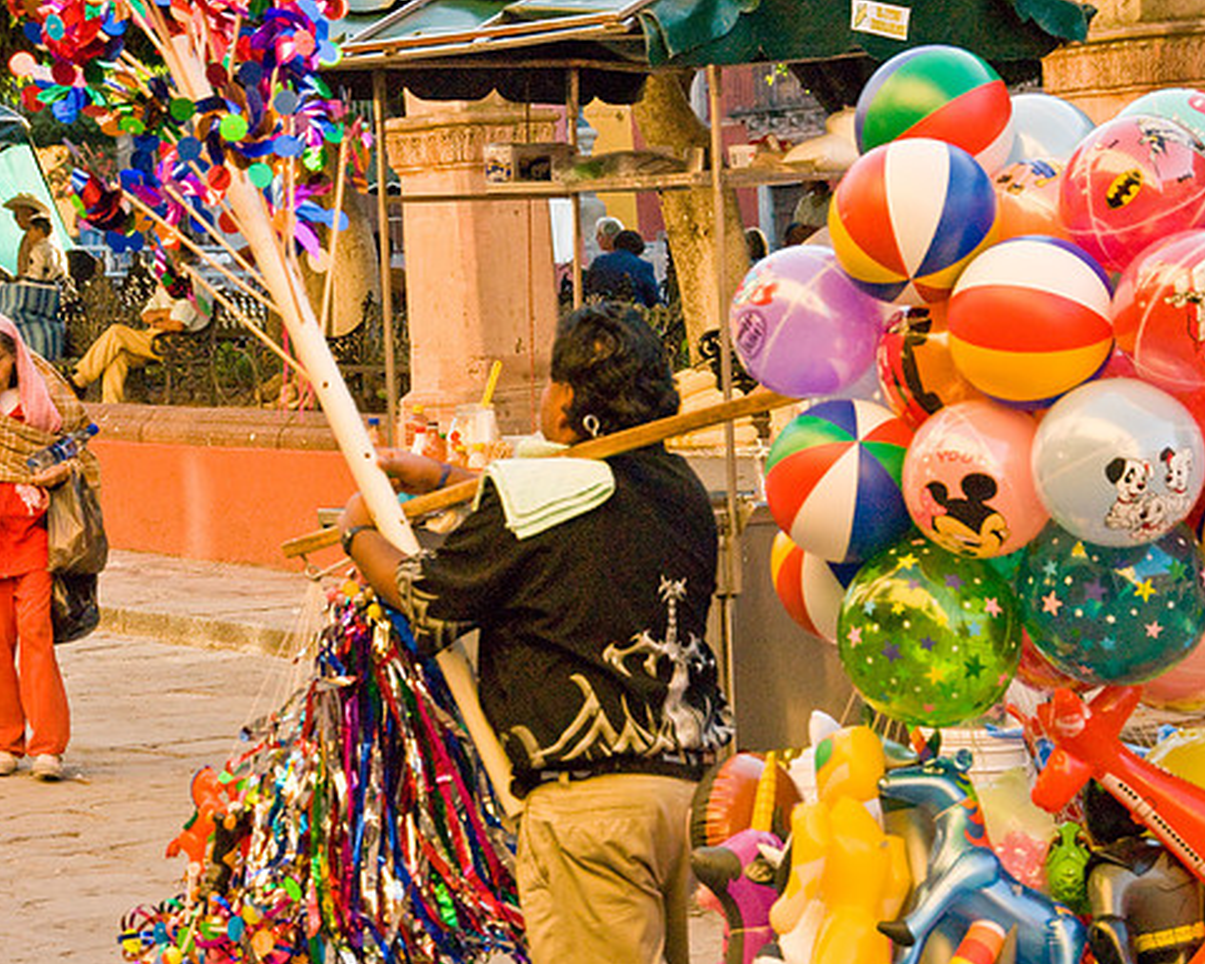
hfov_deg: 14.2
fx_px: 4851
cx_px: 536
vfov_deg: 11.4
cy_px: 483
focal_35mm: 136
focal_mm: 80
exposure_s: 1/180
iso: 800
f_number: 10
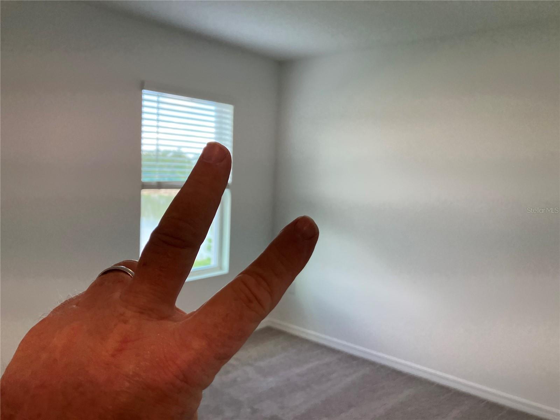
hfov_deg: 63.4
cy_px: 210
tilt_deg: -4.0
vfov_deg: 49.7
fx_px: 453
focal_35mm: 28
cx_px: 280
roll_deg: -1.8
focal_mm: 3.99
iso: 80
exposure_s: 1/120
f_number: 1.8
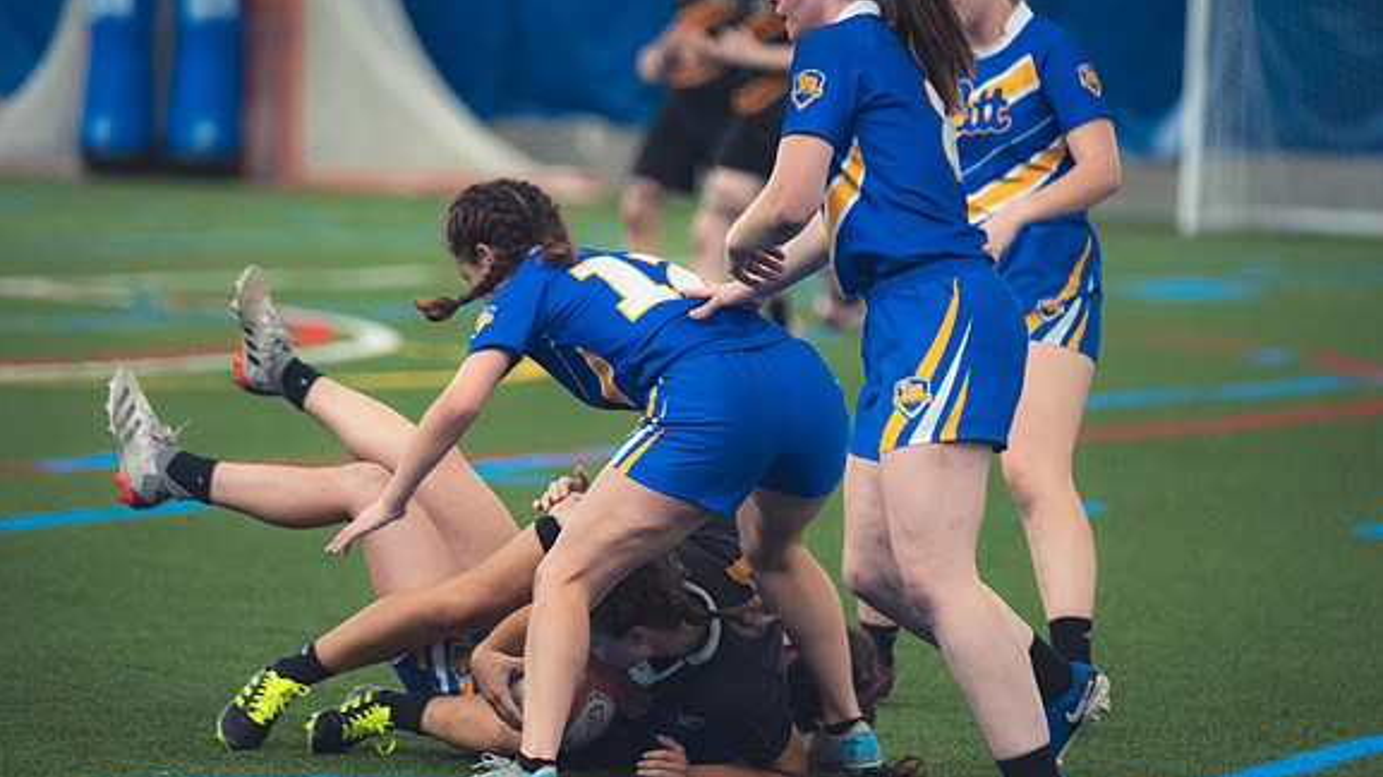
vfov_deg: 4.0
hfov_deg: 7.2
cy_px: 456
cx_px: 690
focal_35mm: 300
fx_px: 10997
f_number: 2.8
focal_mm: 190
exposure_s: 1/320
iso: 2800
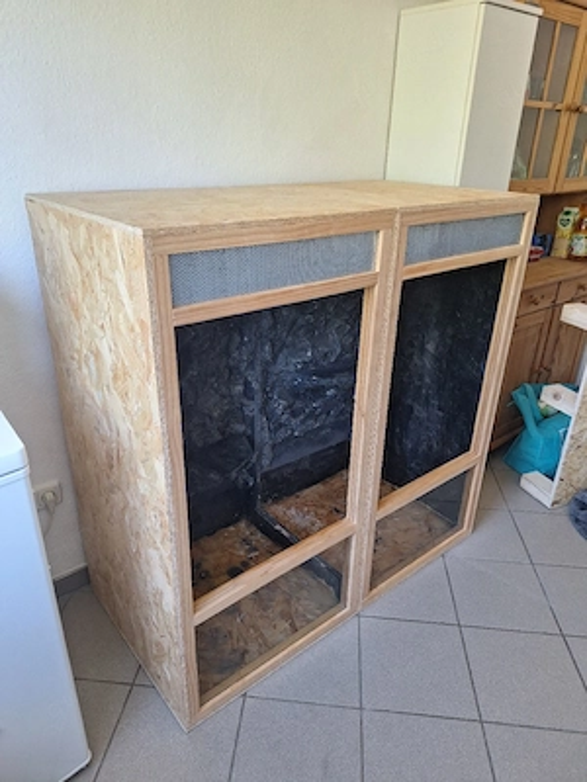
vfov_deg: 73.9
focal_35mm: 23
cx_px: 294
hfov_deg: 58.9
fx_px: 520
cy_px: 391
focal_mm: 5.54
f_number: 1.8
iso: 160
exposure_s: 1/50
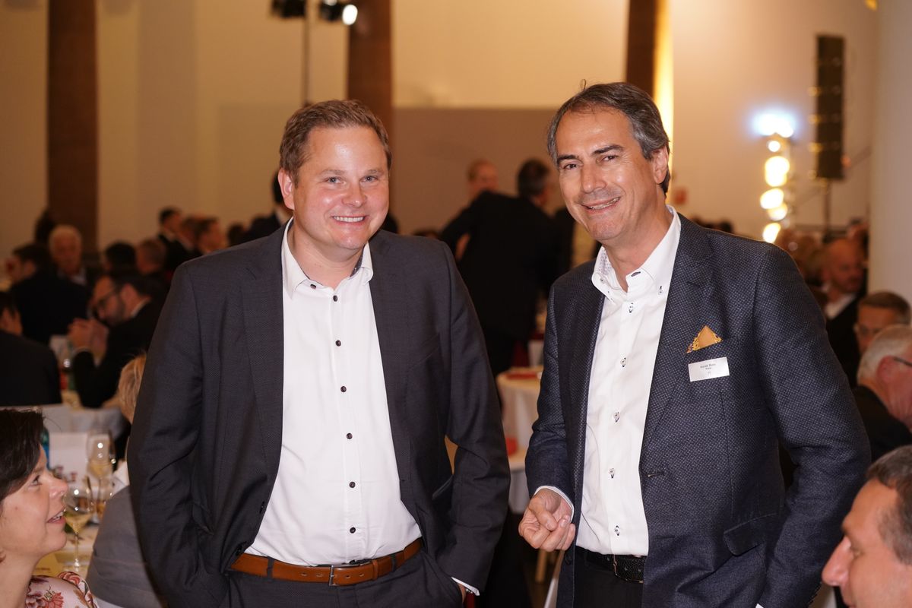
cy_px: 304
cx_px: 456
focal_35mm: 76
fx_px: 1925
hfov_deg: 26.7
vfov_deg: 17.9
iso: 2500
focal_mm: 76
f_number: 4
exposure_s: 1/40
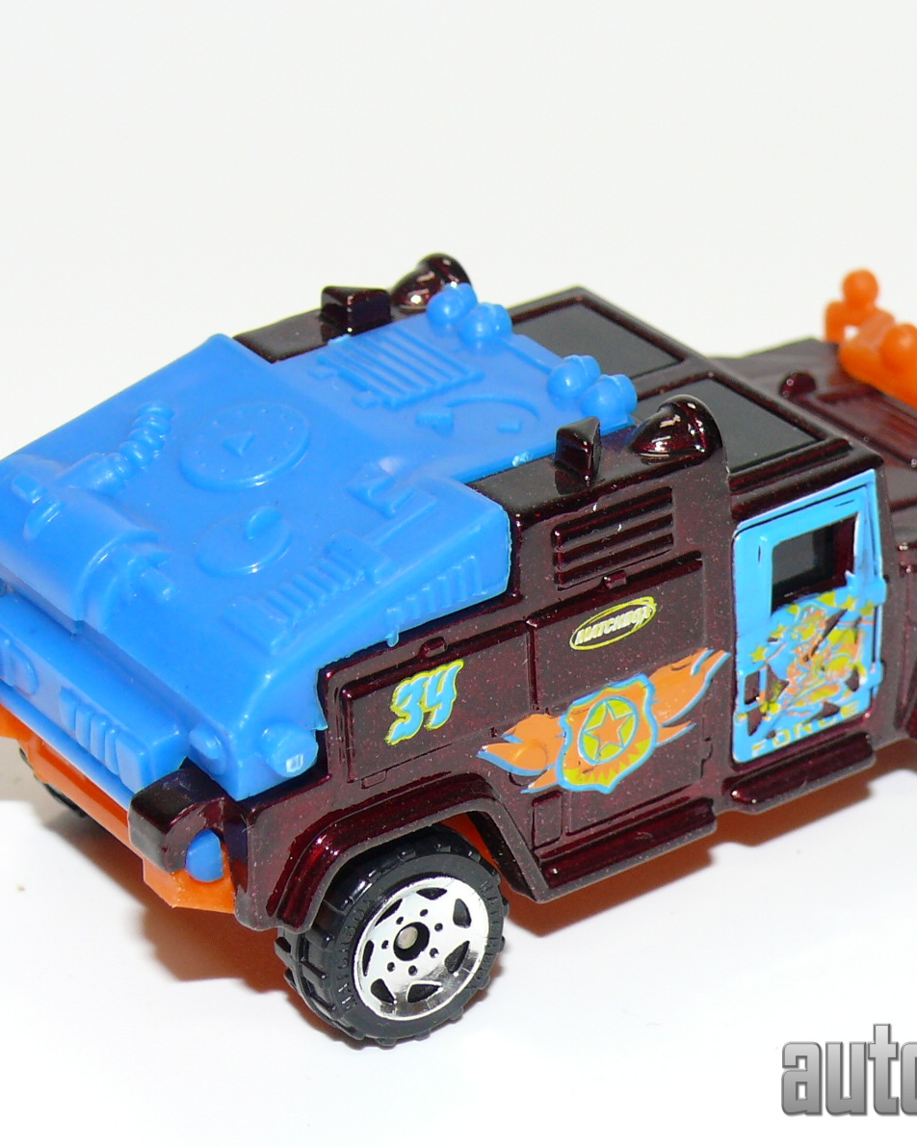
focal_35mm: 122
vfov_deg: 15.8
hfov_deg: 12.6
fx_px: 4141
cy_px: 574
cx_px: 560
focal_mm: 12.7
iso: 100
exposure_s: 1/30
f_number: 4
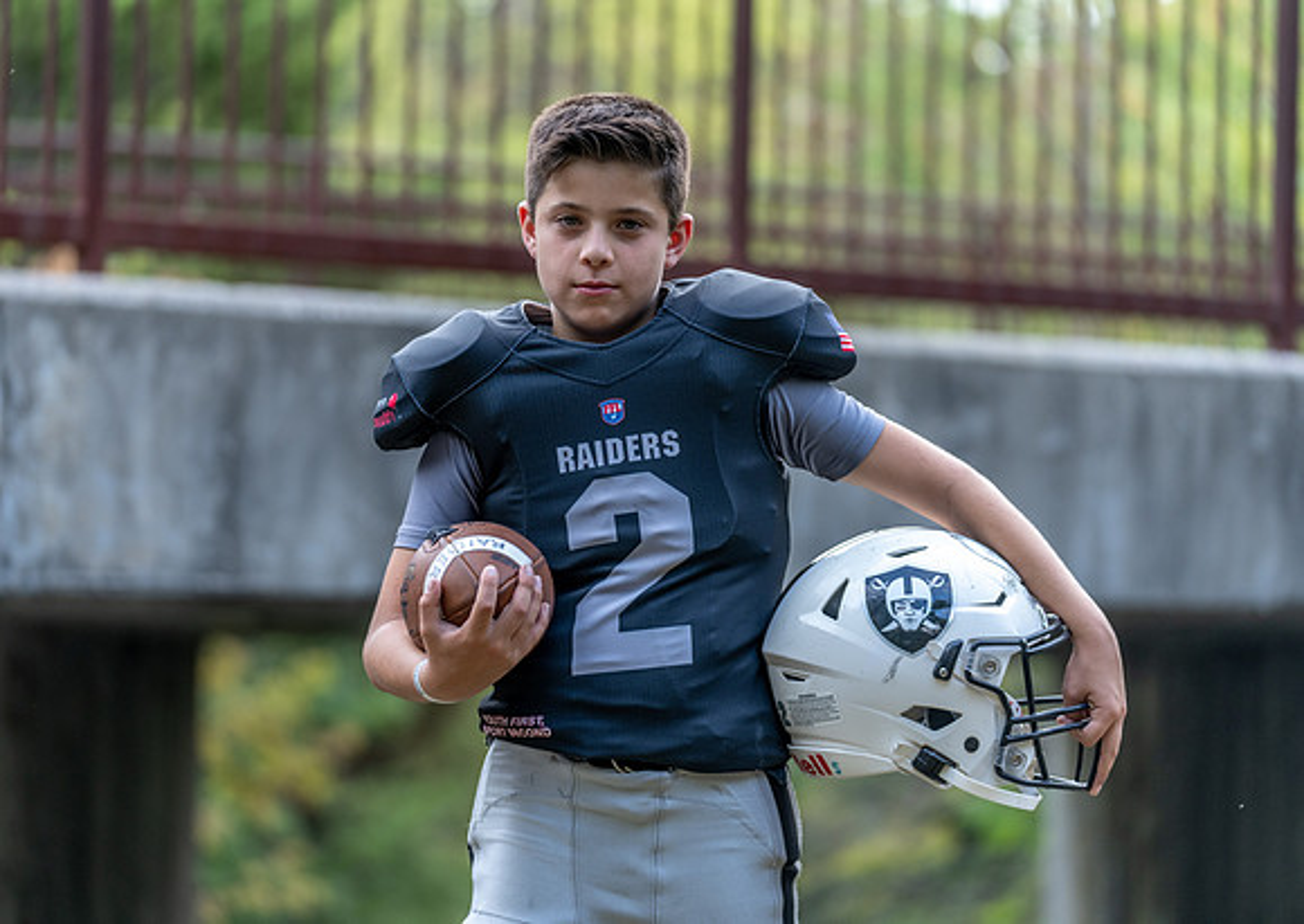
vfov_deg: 10.1
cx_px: 584
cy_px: 444
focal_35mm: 142
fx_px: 5241
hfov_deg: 14.2
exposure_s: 1/320
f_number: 2.8
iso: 500
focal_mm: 131
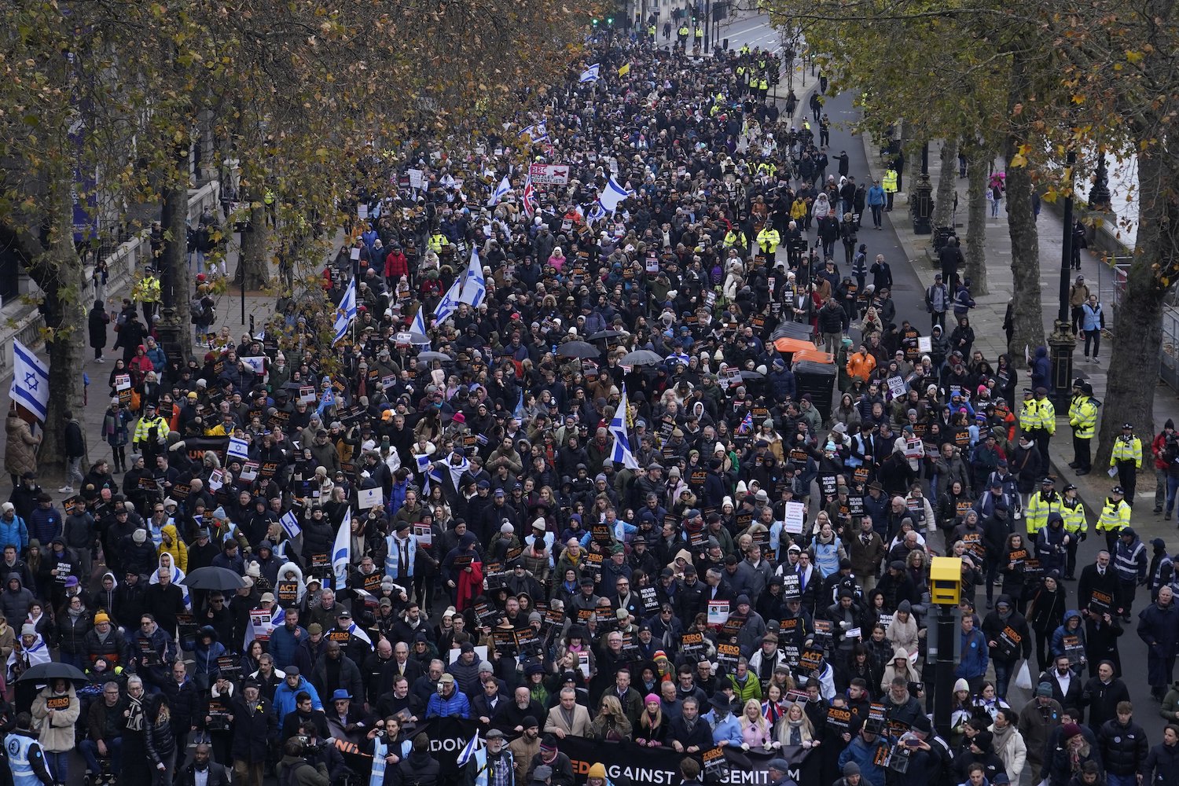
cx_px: 590
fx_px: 2030
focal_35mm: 62
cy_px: 393
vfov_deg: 21.9
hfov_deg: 32.4
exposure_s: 1/320
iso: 800
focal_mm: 62
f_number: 4
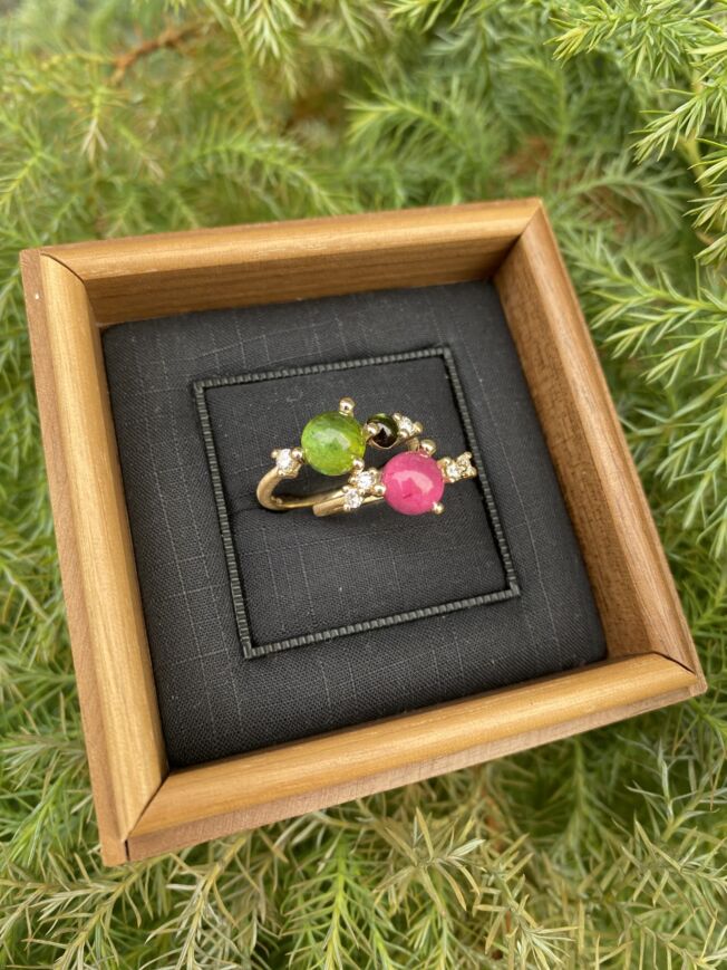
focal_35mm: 26
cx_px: 364
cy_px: 485
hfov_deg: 53.1
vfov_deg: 67.3
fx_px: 728
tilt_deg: -50.9
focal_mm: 4.25
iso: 80
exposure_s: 1/122
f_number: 1.8
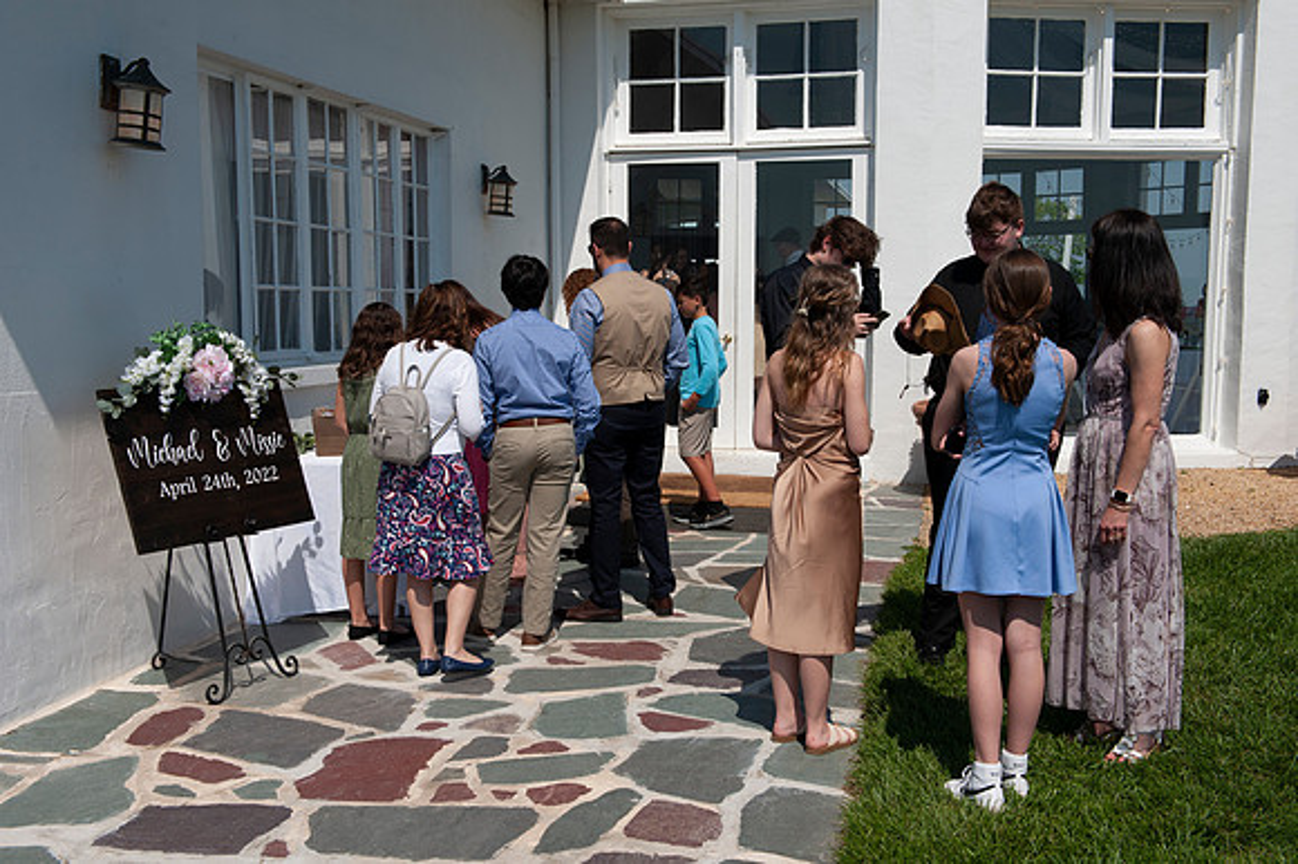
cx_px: 649
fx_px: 1441
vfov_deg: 33.4
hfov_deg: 48.5
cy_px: 432
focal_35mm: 40
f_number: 10
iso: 125
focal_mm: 40
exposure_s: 1/640
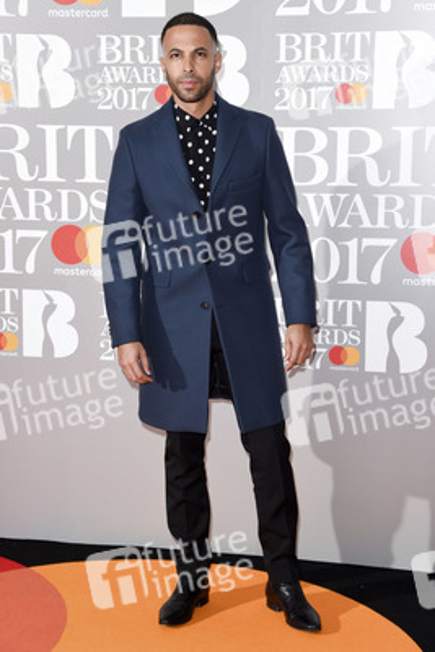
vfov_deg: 30.5
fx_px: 1195
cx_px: 218
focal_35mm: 66
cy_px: 326
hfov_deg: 20.6
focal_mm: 66
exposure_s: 1/250
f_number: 5.6
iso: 400
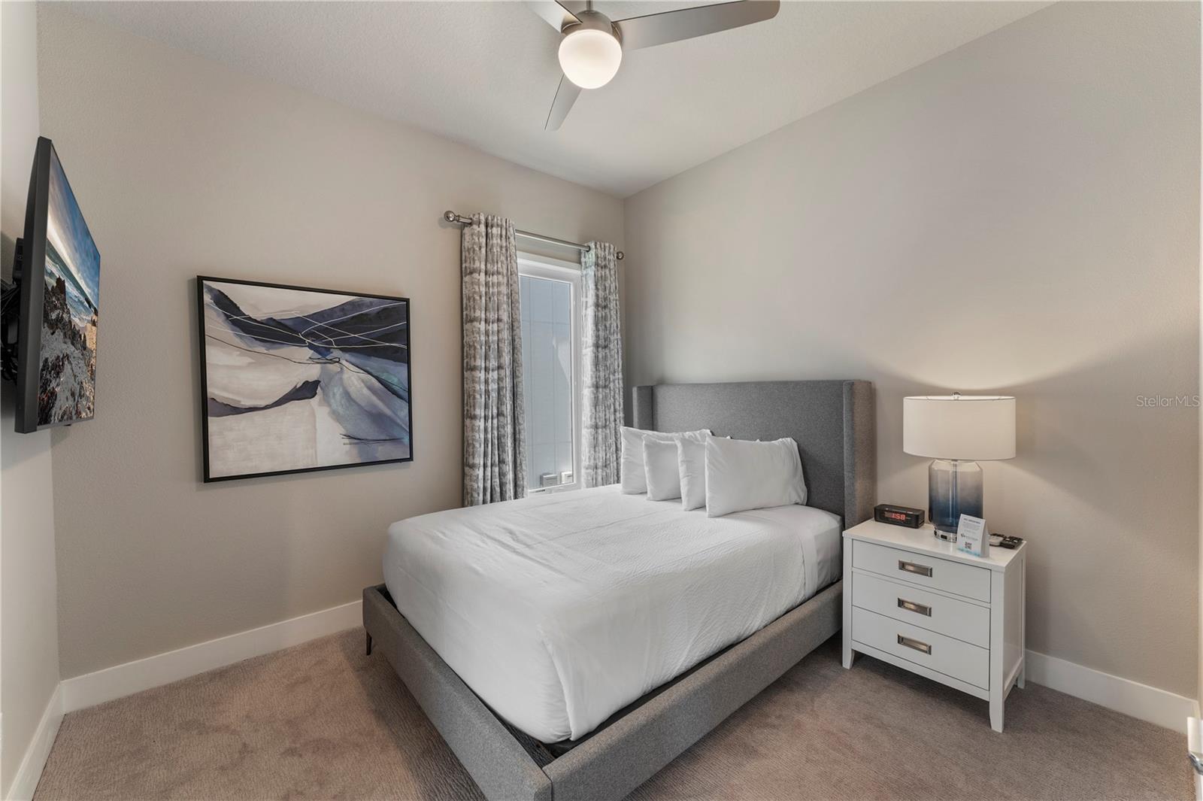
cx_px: 602
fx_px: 468
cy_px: 400
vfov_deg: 81.1
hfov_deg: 104.3
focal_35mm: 14
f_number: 7.1
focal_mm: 14
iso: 400
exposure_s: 1/6
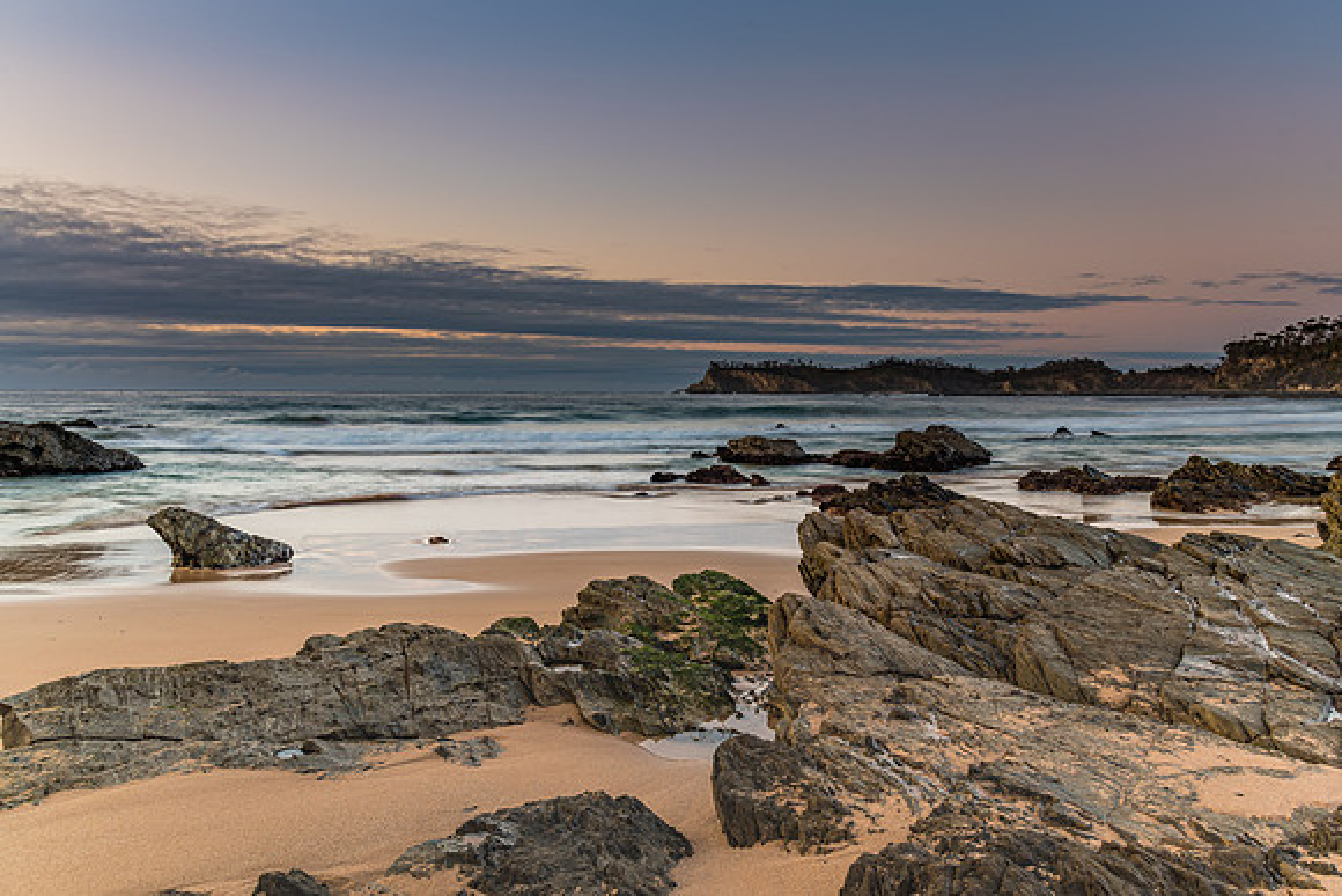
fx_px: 1175
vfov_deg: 41.7
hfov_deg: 59.5
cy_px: 448
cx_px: 671
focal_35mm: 32
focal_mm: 30
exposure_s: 1.3
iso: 100
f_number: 8
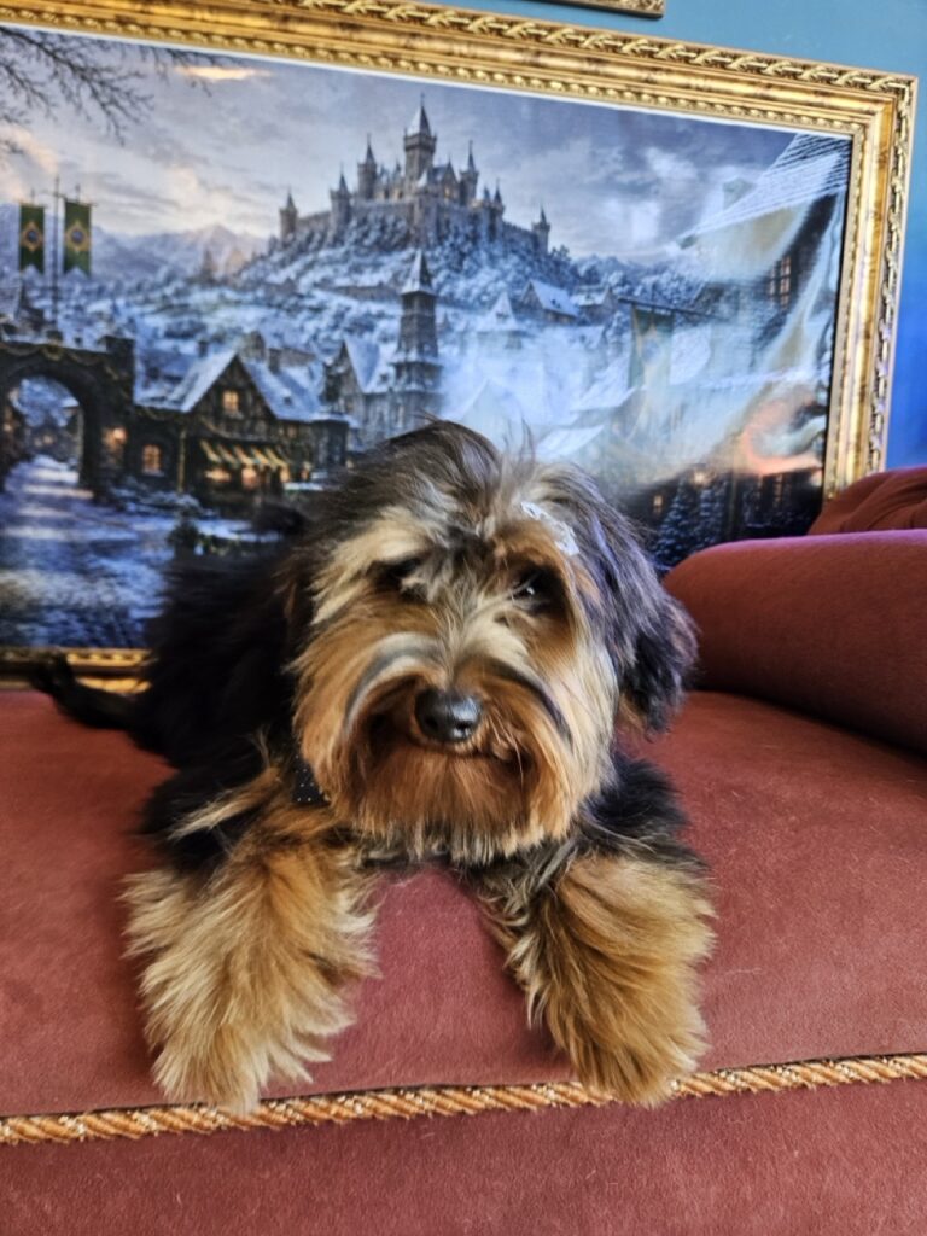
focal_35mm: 23
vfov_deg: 73.9
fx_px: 821
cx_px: 464
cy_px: 618
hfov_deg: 58.9
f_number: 1.8
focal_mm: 5.4
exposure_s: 1/170
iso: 320
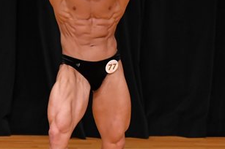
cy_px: 96
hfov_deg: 2.9
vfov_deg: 1.9
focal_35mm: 720
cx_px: 104
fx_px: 4495
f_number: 5.6
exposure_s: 1/400
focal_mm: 190
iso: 3200
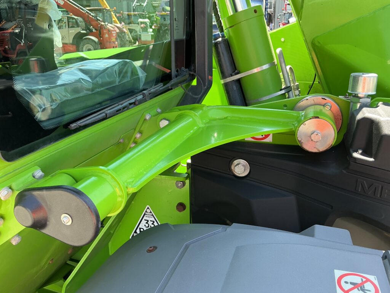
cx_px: 195
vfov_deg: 49.7
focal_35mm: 28
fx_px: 315
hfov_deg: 63.4
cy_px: 146
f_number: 1.8
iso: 20
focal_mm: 3
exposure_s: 1/122
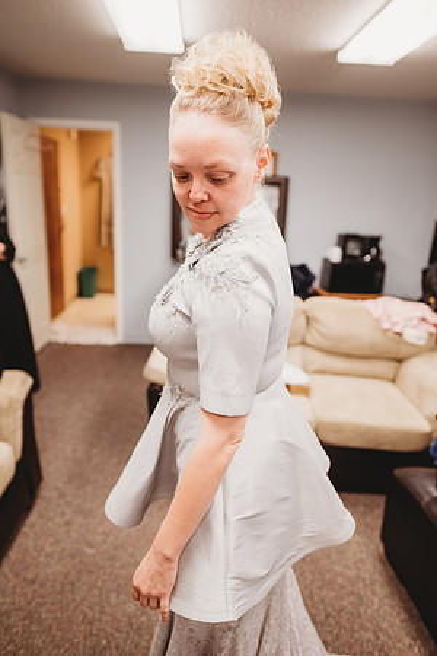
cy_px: 328
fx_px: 437
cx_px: 218
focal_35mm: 24
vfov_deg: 73.7
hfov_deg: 53.1
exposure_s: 1/125
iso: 200
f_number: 2.2
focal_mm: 24
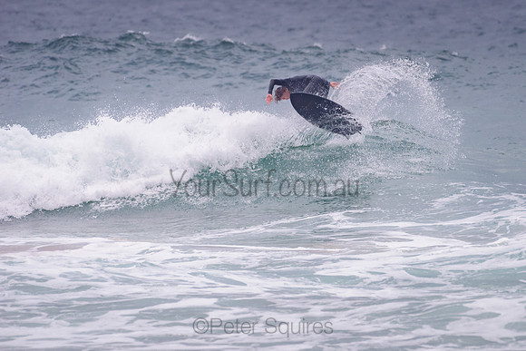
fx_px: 9100
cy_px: 163
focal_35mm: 623
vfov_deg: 2.2
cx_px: 328
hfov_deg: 3.3
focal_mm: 500
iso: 560
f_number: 5.6
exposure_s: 1/2000
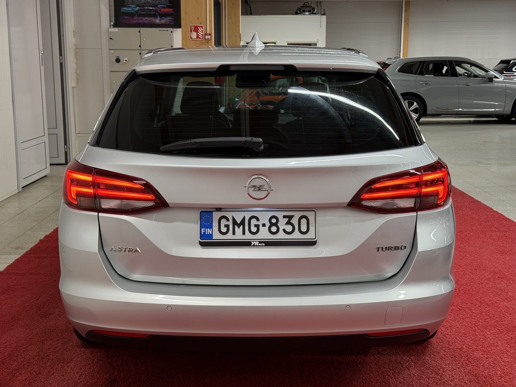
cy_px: 194
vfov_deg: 30.3
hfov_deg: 39.7
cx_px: 258
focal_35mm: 48
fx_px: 716
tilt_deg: -9.2
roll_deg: +0.1
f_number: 1.78
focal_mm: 6.76
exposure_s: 1/98
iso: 100
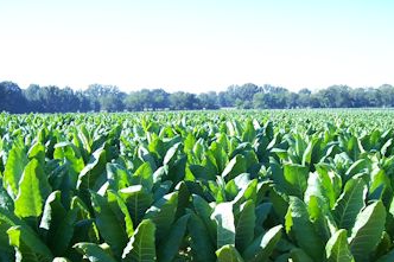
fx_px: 525
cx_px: 217
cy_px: 199
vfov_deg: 27.6
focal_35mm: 48
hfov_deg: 41.1
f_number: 2.7
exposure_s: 1/350
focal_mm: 5.6
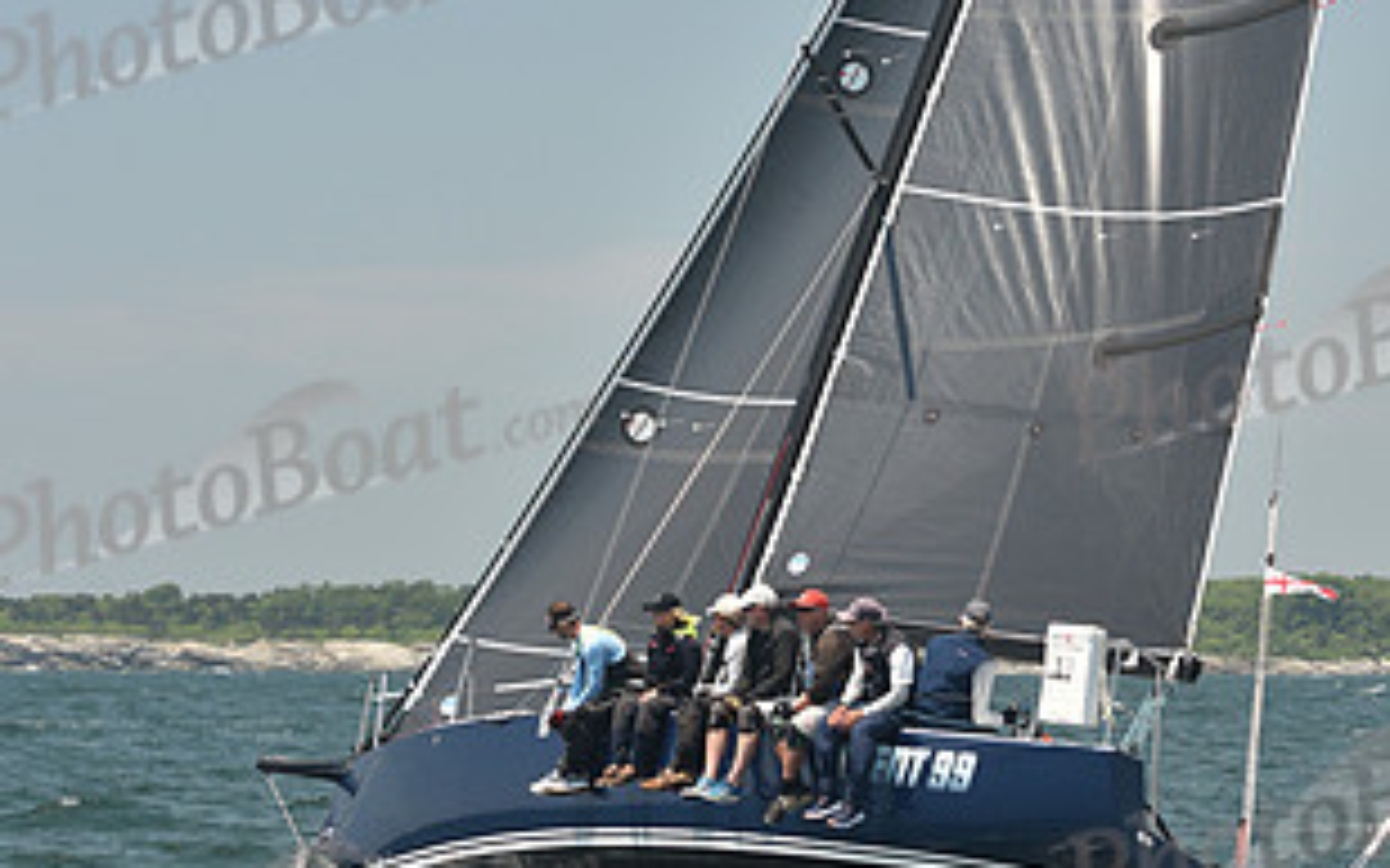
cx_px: 834
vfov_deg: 9.8
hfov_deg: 15.6
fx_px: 5075
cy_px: 180
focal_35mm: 134
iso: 250
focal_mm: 70
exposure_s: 1/640
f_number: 5
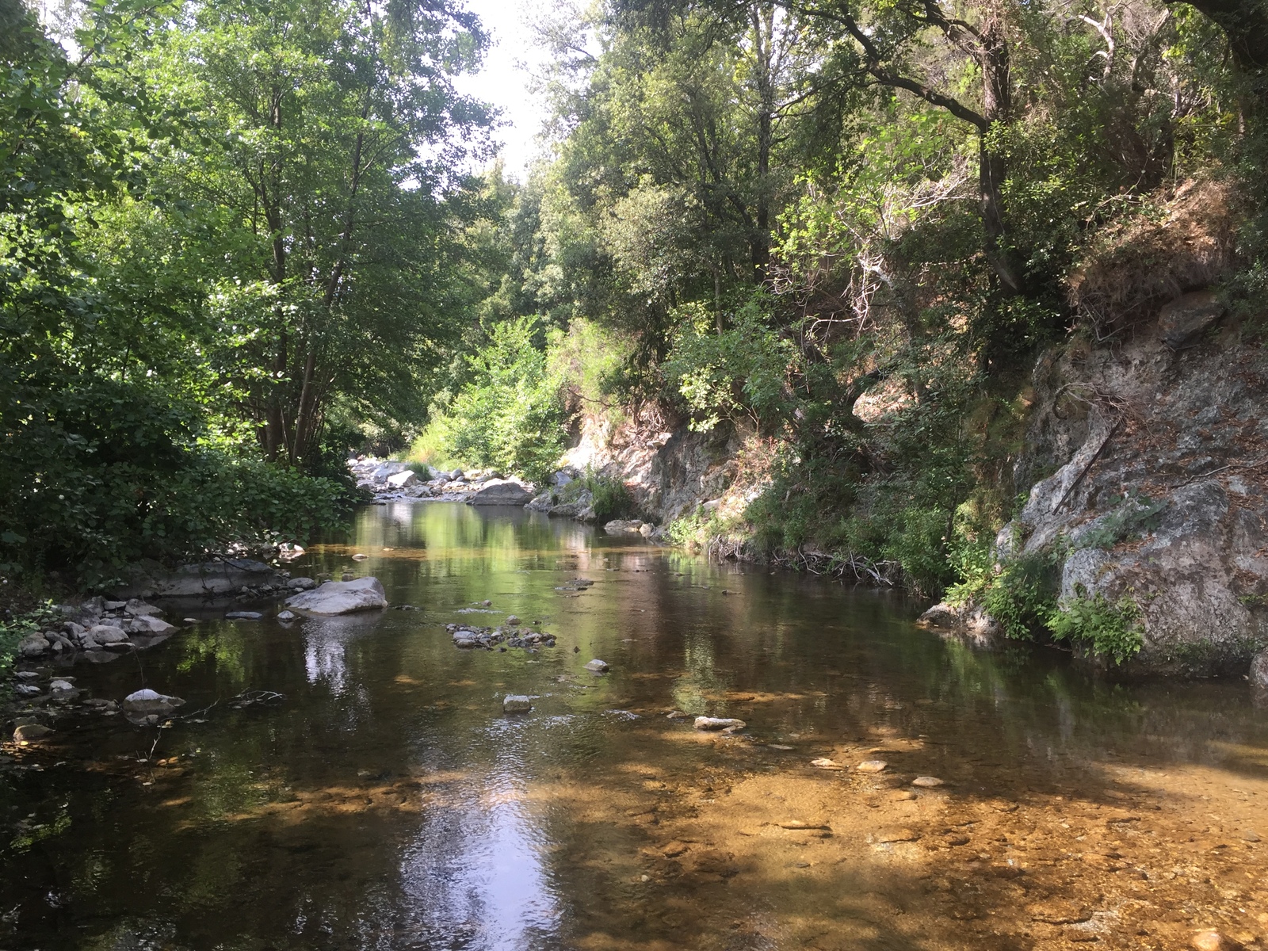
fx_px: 1062
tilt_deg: -0.4
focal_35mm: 29
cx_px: 634
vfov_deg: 48.2
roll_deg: -1.4
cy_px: 476
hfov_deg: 61.7
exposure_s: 1/196
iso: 32
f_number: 2.2
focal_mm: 4.15
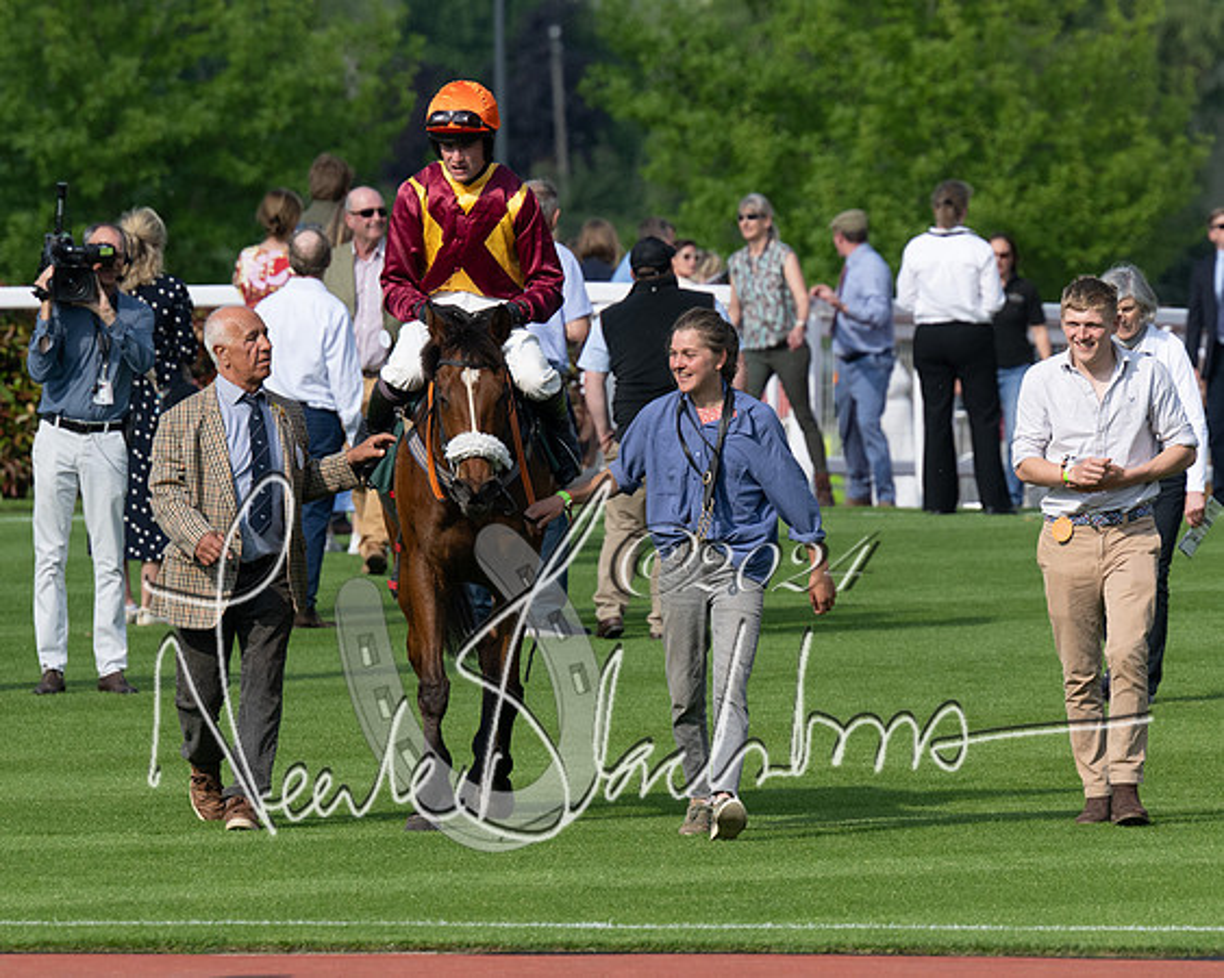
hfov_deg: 4.8
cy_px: 435
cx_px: 714
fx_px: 14748
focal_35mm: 407
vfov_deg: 3.8
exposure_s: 1/2500
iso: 400
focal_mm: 210
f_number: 5
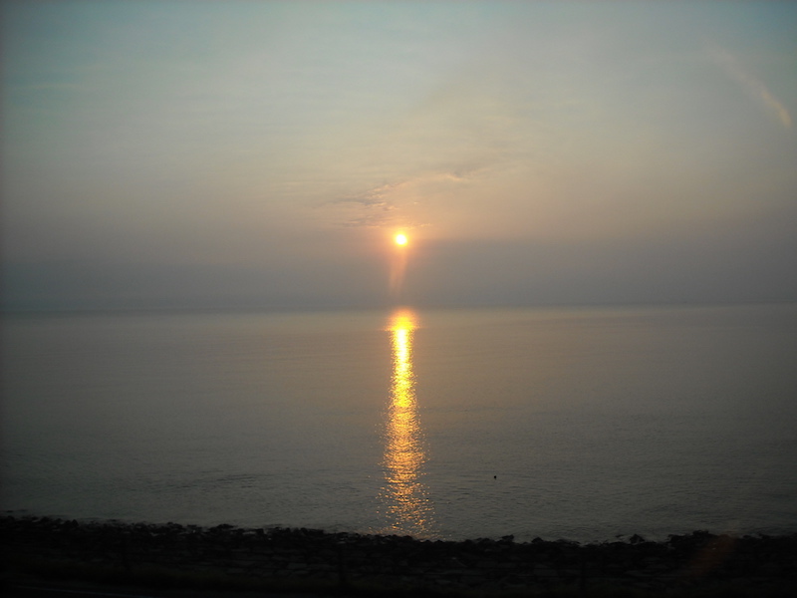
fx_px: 806
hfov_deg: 52.6
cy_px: 299
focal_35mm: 35
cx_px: 398
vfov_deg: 40.7
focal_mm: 5.7
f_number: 5.6
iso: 80
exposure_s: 1/250
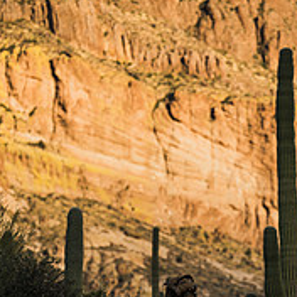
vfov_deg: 5.0
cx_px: 206
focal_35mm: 348
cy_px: 219
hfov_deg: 5.0
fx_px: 3378
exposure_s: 1/800
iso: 100
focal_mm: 160
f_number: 2.8
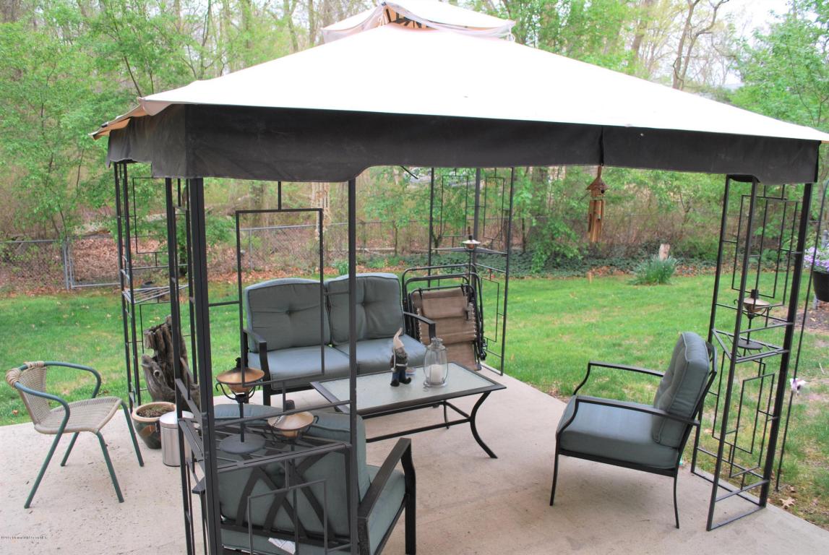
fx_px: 623
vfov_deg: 48.1
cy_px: 278
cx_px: 414
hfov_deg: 67.3
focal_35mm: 27
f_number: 5
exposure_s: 1/100
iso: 200
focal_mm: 18
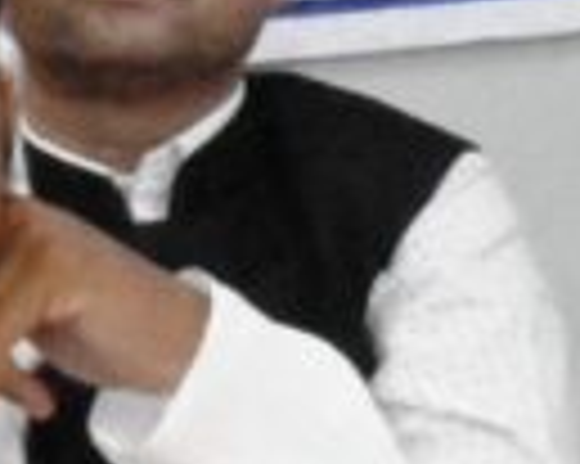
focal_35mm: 586
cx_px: 1236
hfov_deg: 3.3
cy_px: 441
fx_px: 10052
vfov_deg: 2.6
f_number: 5
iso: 51200
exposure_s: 1/40
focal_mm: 70
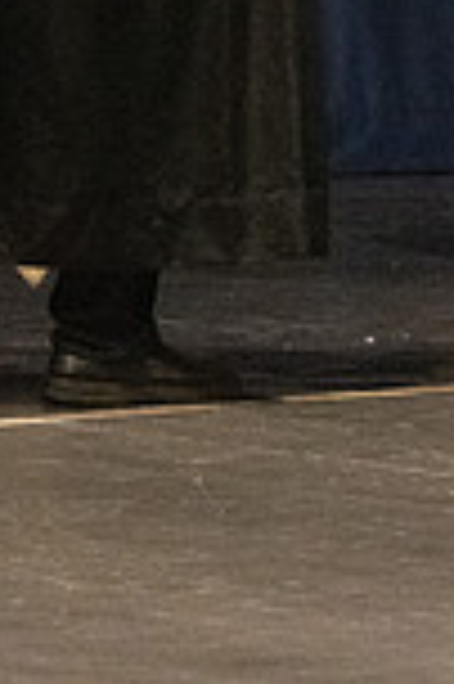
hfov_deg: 2.1
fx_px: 12209
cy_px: -274
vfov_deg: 3.2
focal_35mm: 644
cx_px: 294
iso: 8000
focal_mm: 145
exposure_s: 1/250
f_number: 4.5
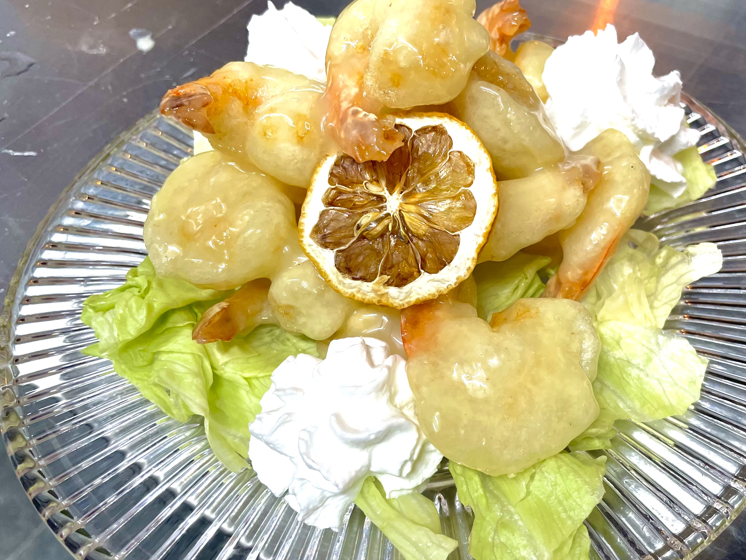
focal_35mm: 34
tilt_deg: -52.6
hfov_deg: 53.4
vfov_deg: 41.7
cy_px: 327
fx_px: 733
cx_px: 464
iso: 100
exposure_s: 1/120
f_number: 1.6
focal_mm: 4.2
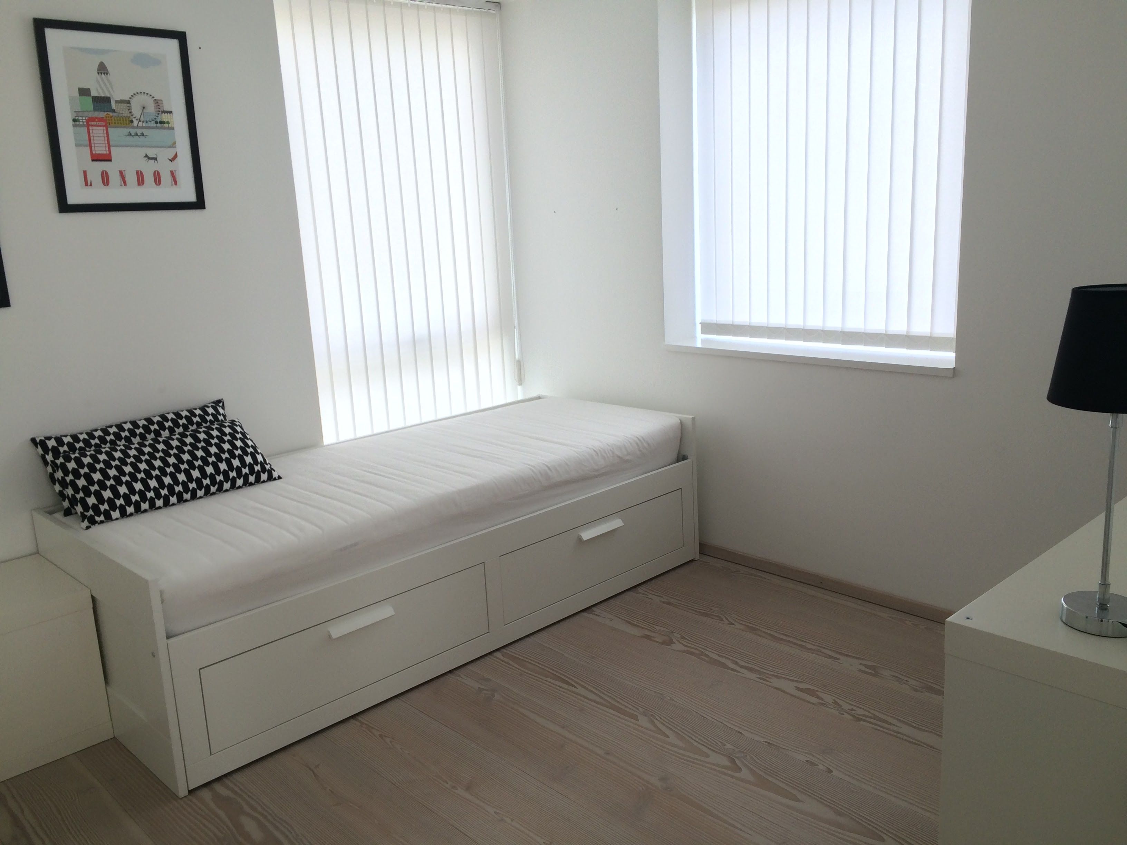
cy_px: 422
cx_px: 564
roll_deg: +2.5
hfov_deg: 61.7
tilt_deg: -12.9
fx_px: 944
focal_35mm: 29
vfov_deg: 48.2
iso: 50
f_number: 2.2
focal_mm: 4.15
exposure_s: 1/100
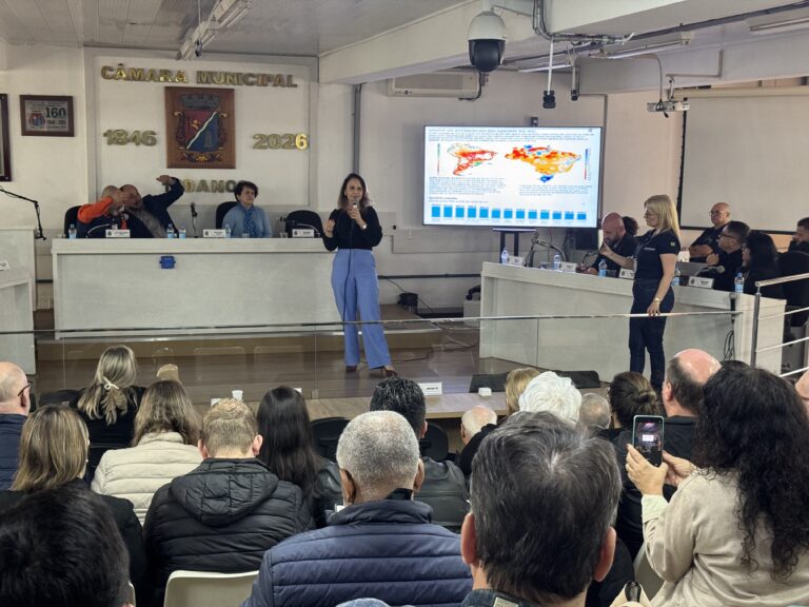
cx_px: 404
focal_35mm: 48
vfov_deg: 30.3
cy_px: 304
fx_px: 1122
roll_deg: -0.7
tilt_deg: -8.8
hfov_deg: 39.7
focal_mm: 6.76
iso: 250
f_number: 1.78
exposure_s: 1/40
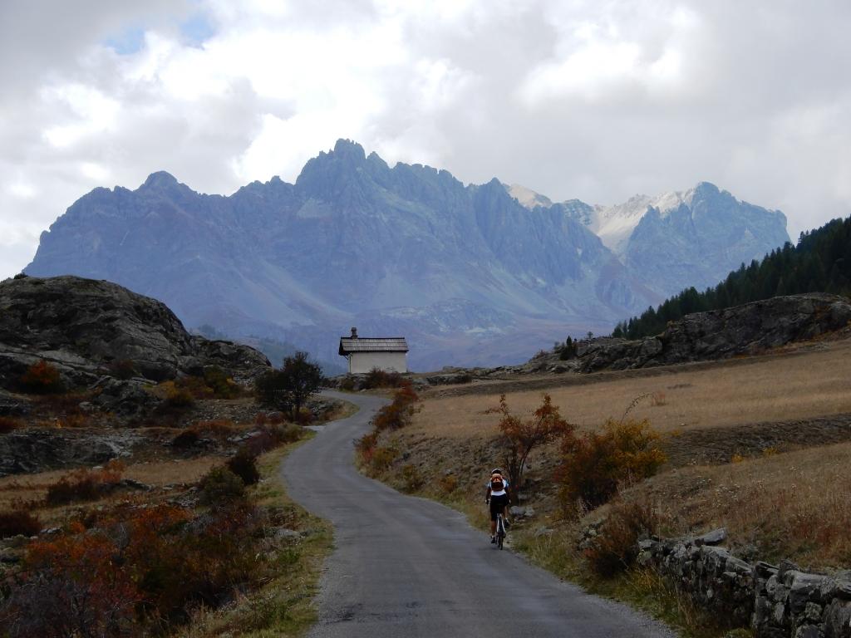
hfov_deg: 23.0
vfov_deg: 17.4
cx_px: 426
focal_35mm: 85
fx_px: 2090
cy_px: 319
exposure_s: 1/400
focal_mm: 15.2
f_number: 5
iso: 80
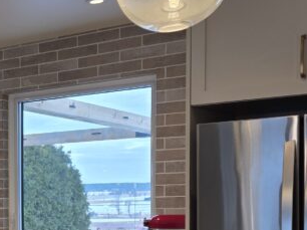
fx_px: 682
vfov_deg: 18.6
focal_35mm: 77
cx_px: -137
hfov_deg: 21.7
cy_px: 229
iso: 40
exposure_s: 1/120
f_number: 1.7
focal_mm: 6.3
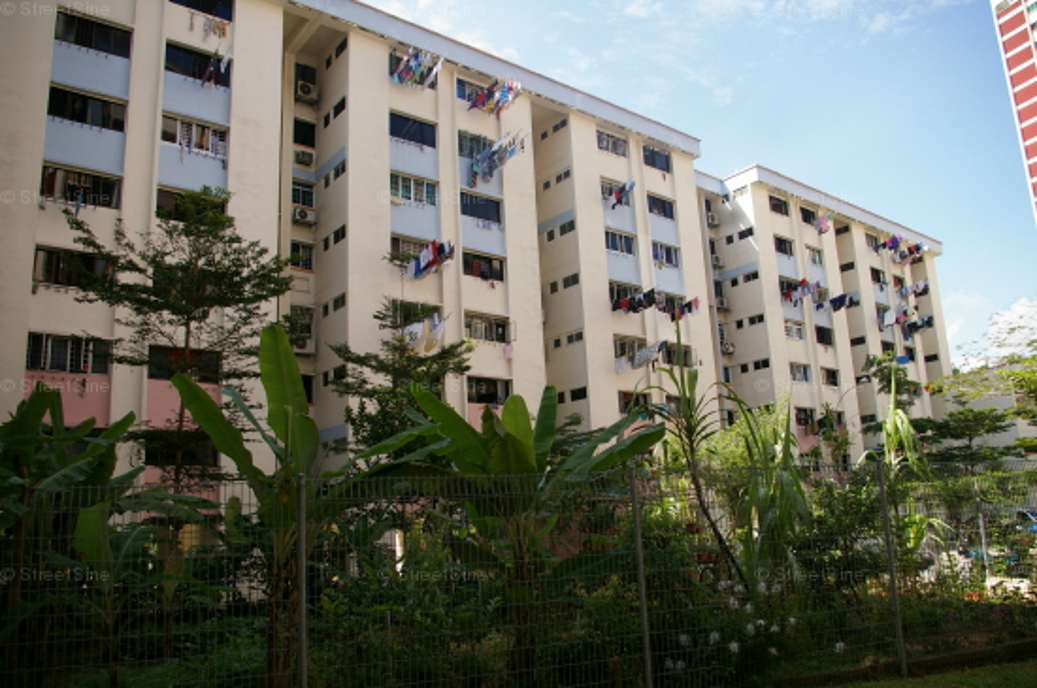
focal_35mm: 27
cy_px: 344
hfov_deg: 67.5
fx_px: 777
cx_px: 518
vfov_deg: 47.8
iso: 400
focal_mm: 18
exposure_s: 1/750
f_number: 6.7
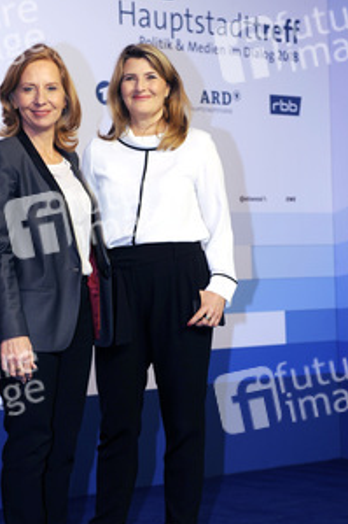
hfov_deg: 16.4
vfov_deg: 24.5
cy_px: 305
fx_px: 1205
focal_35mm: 83
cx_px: 146
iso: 400
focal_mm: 62
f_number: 3.2
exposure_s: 1/160
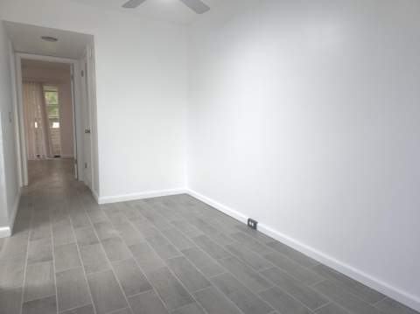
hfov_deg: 74.0
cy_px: 157
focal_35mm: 23
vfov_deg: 58.8
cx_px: 210
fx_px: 279
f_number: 1.7
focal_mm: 6.3
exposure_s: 1/60
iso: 200
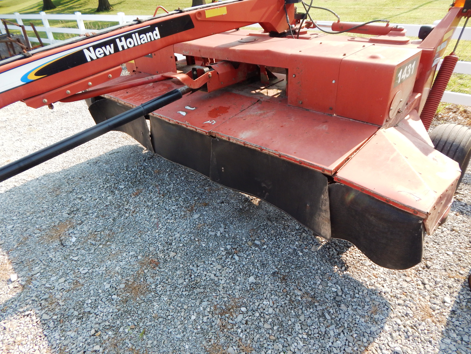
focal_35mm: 22
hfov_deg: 76.4
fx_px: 299
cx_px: 236
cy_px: 177
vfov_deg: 61.1
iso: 125
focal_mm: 4
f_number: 3
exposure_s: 1/400
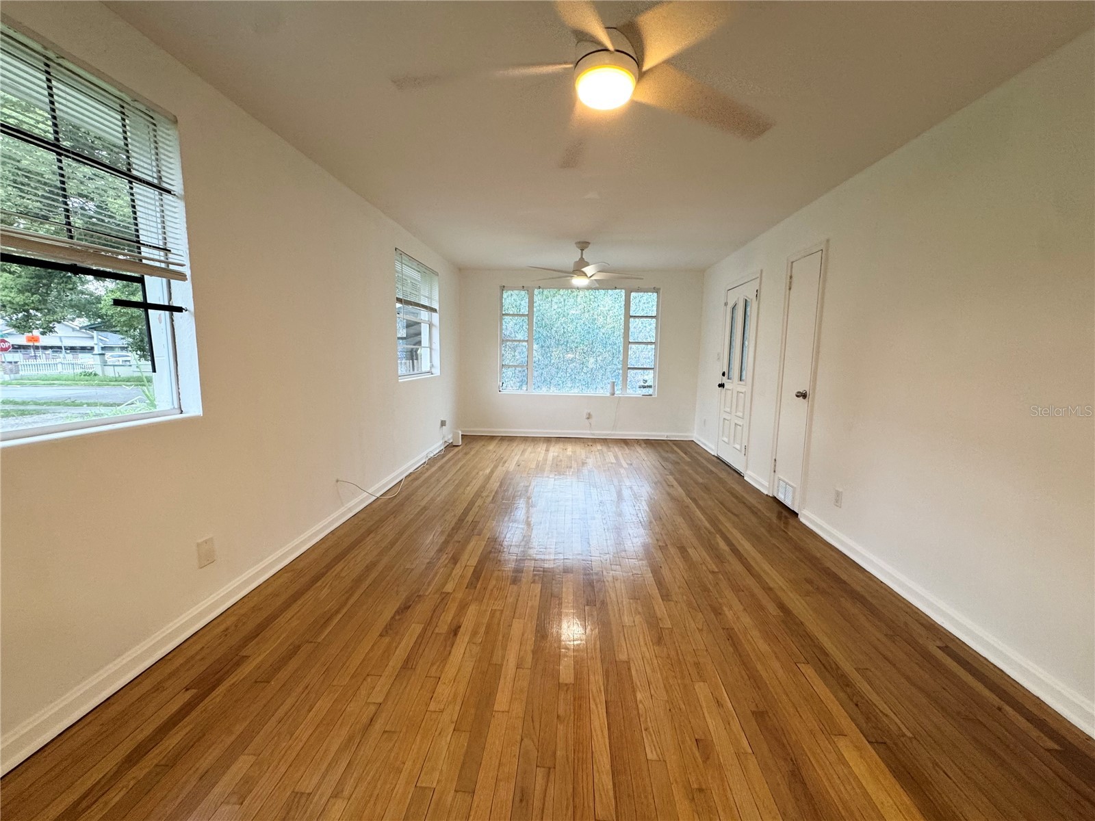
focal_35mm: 14
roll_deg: -1.4
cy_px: 410
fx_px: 443
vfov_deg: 85.7
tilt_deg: -7.2
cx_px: 548
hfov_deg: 102.1
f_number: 2.2
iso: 200
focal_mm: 2.22
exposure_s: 1/60
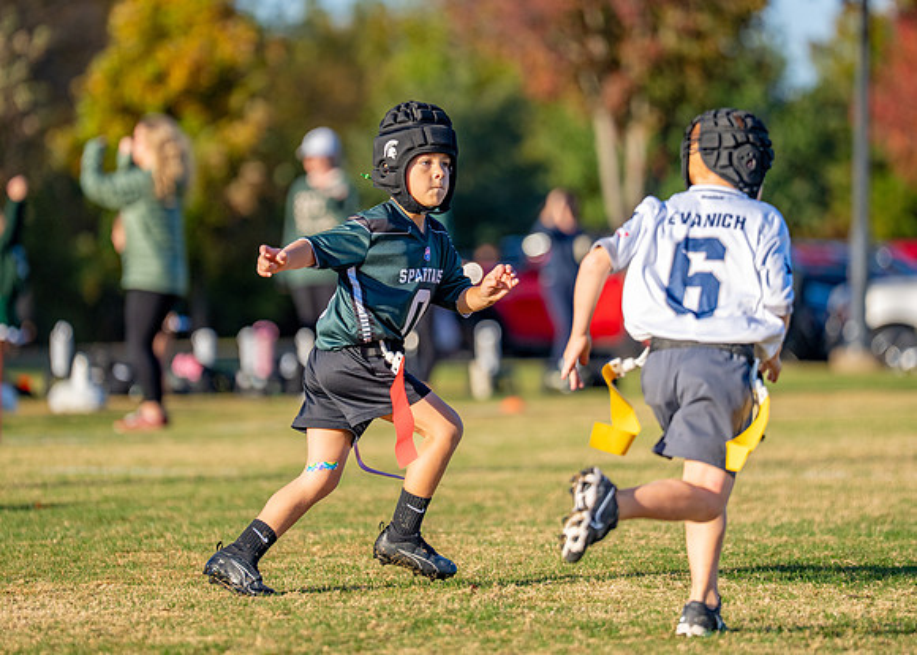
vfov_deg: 5.7
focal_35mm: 254
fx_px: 6624
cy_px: 269
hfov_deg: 7.9
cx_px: 409
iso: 200
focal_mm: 188
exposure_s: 1/3200
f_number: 2.8
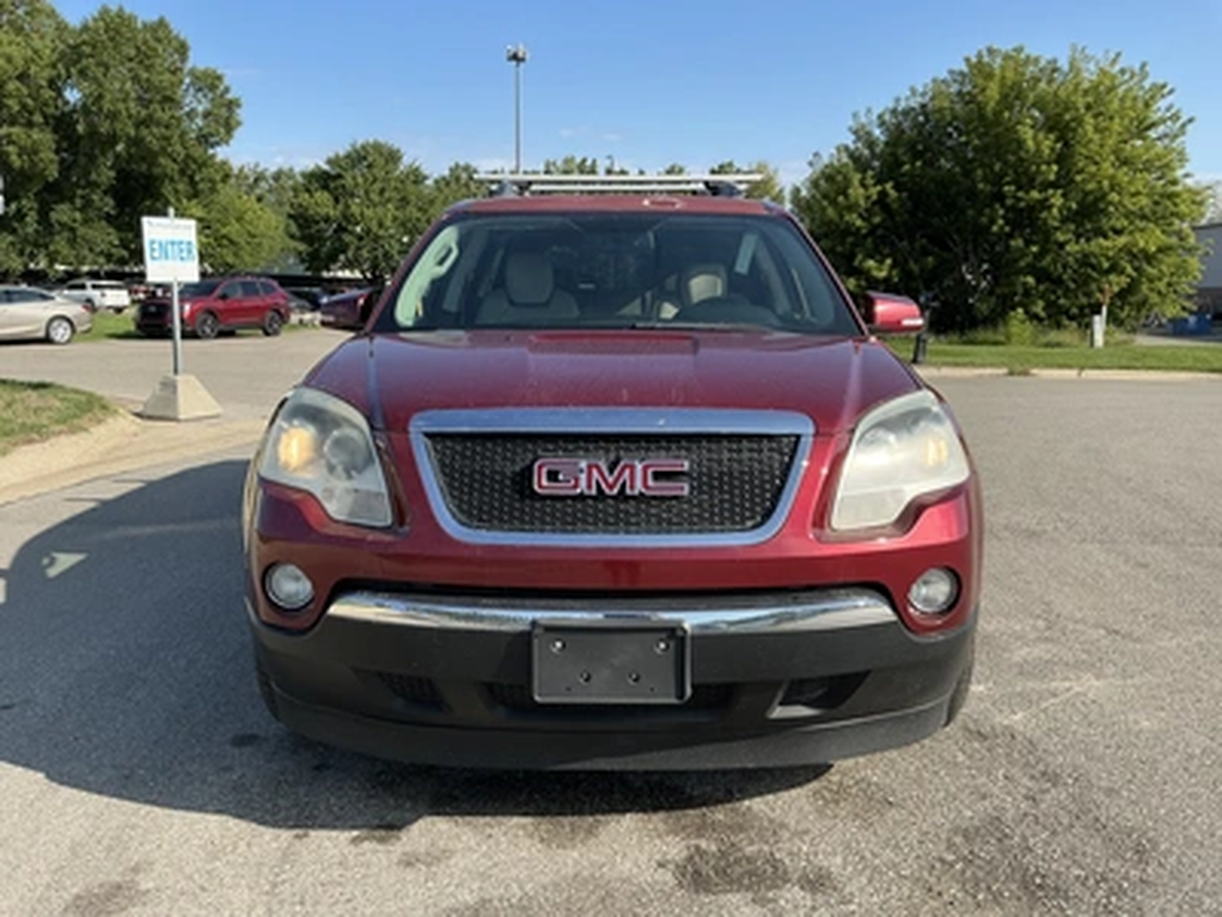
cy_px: 458
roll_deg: -1.5
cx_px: 611
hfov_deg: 63.4
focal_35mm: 28
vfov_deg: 49.7
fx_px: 988
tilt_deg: -4.9
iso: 25
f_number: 1.8
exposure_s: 1/1098
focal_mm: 3
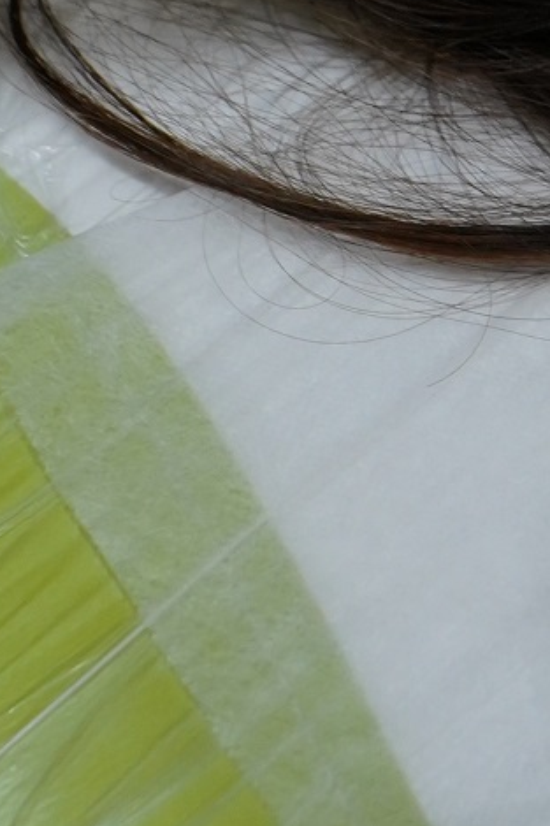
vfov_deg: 9.4
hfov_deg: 6.8
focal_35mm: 201
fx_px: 4609
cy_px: -956
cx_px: 771
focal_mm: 42
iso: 1250
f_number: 4.5
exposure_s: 1/100
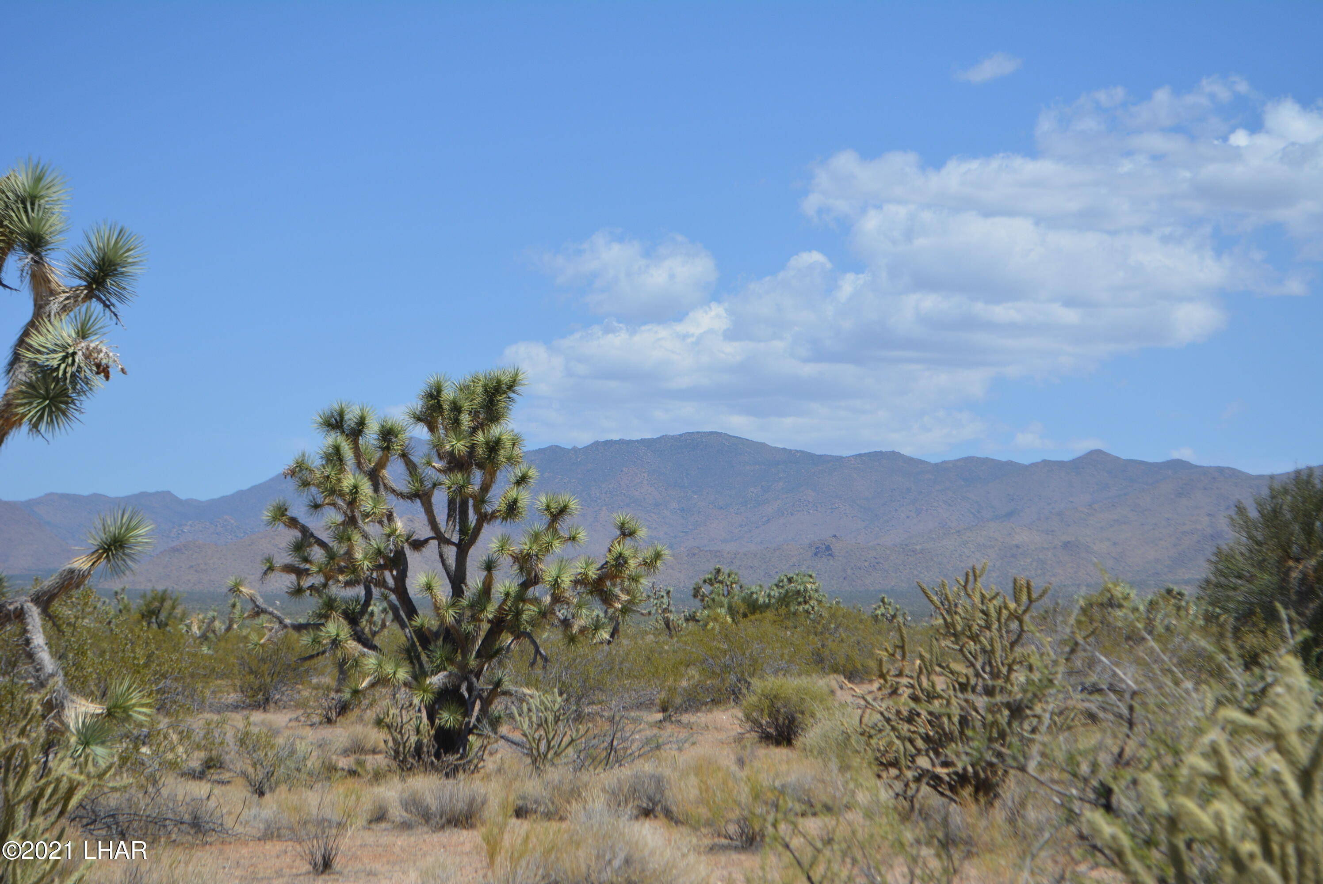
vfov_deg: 16.6
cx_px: 662
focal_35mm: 82
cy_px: 442
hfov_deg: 24.6
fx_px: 3034
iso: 400
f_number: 7.1
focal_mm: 55
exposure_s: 1/2000
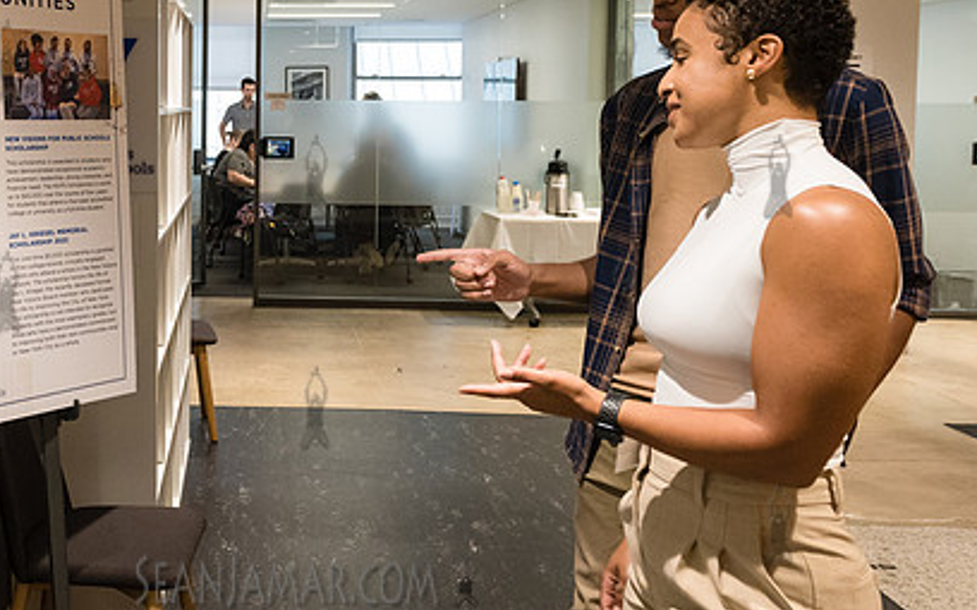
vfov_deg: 29.4
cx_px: 150
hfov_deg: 43.3
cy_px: 162
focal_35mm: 43
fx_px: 1145
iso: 2500
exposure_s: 1/250
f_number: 4.5
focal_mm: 24
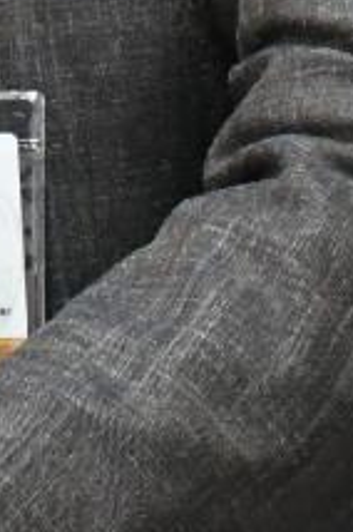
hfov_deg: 2.5
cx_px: -480
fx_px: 8056
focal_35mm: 546
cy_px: -328
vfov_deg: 3.8
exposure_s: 1/100
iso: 5000
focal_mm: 48
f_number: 5.6
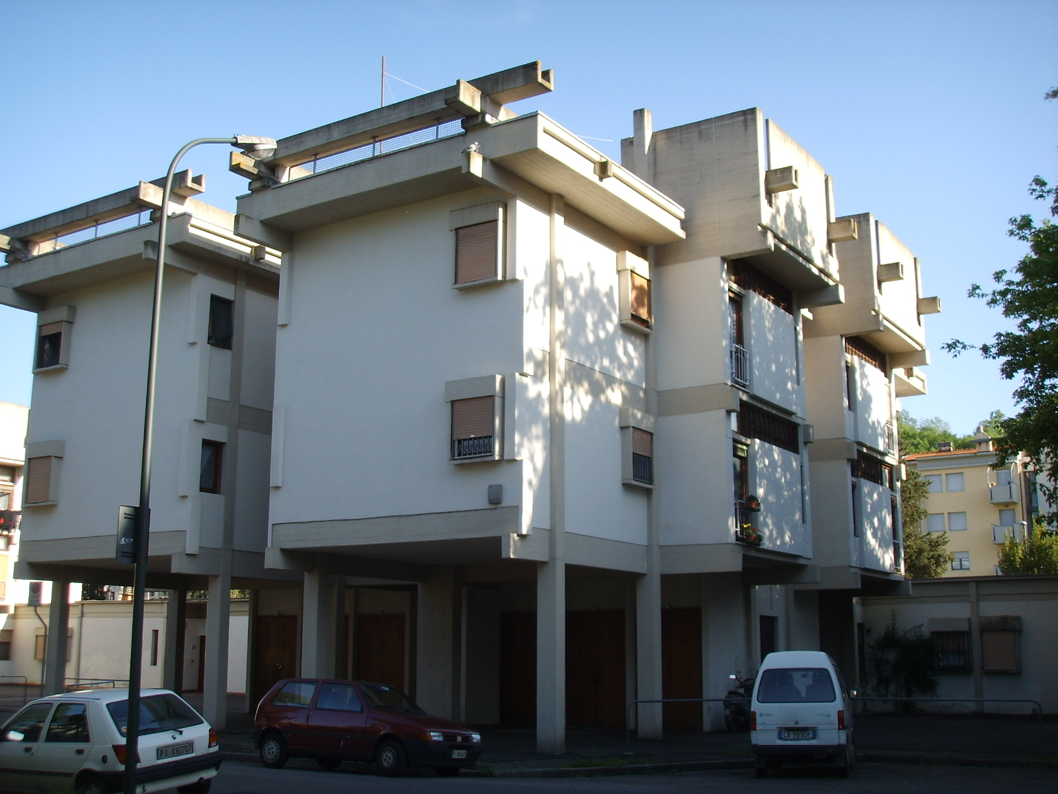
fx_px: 1192
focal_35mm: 39
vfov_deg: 36.8
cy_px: 397
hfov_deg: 47.9
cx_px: 529
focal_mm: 6.6
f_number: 3.5
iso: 50
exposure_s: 1/250
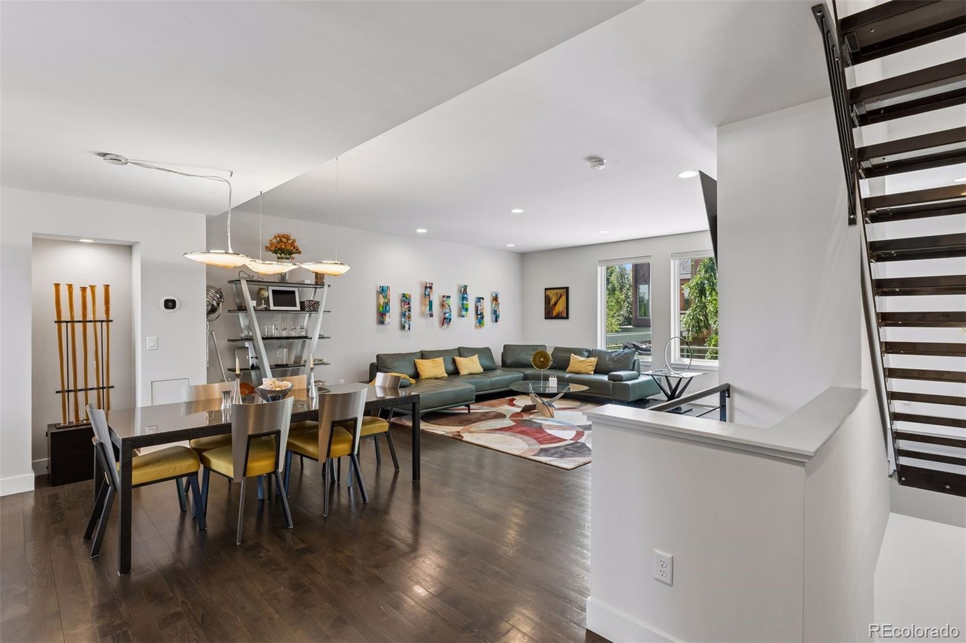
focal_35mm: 18
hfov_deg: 90.0
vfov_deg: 67.4
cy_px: 322
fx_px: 483
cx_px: 483
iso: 400
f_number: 9
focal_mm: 18
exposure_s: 1/10
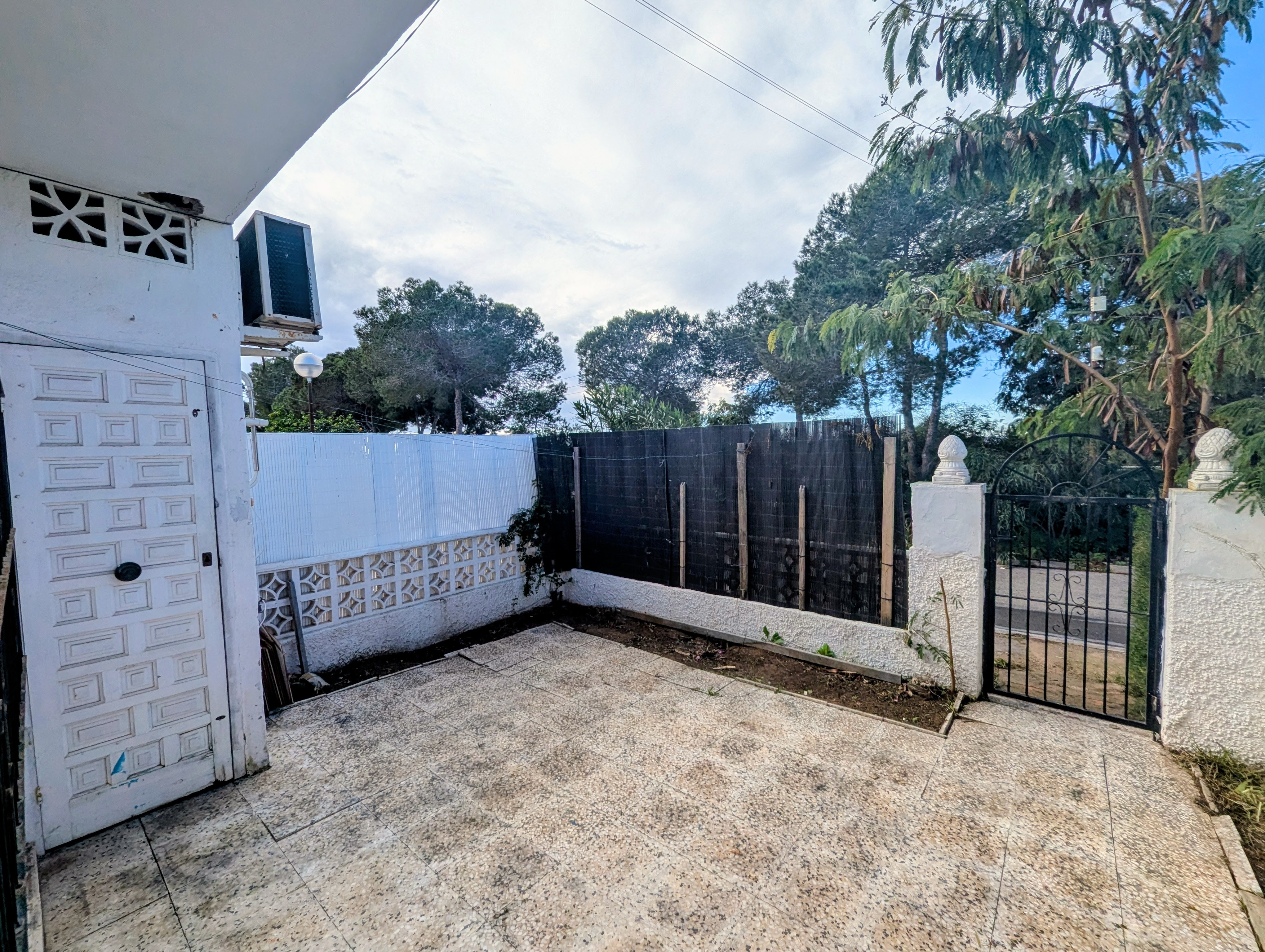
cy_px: 476
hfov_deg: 106.1
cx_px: 632
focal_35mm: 13
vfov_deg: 90.1
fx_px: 476
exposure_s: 1/1250
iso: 48
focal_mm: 1.95
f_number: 2.2
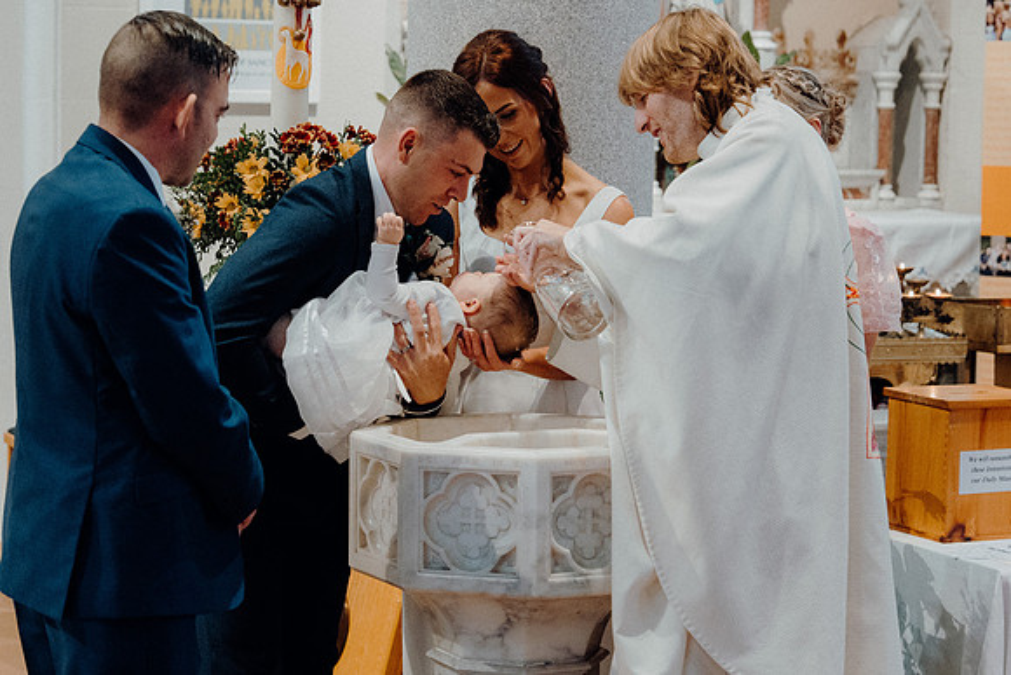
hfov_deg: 21.7
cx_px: 506
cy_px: 338
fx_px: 2640
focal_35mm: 94
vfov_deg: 14.6
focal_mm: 63
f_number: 3.5
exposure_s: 1/160
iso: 3200
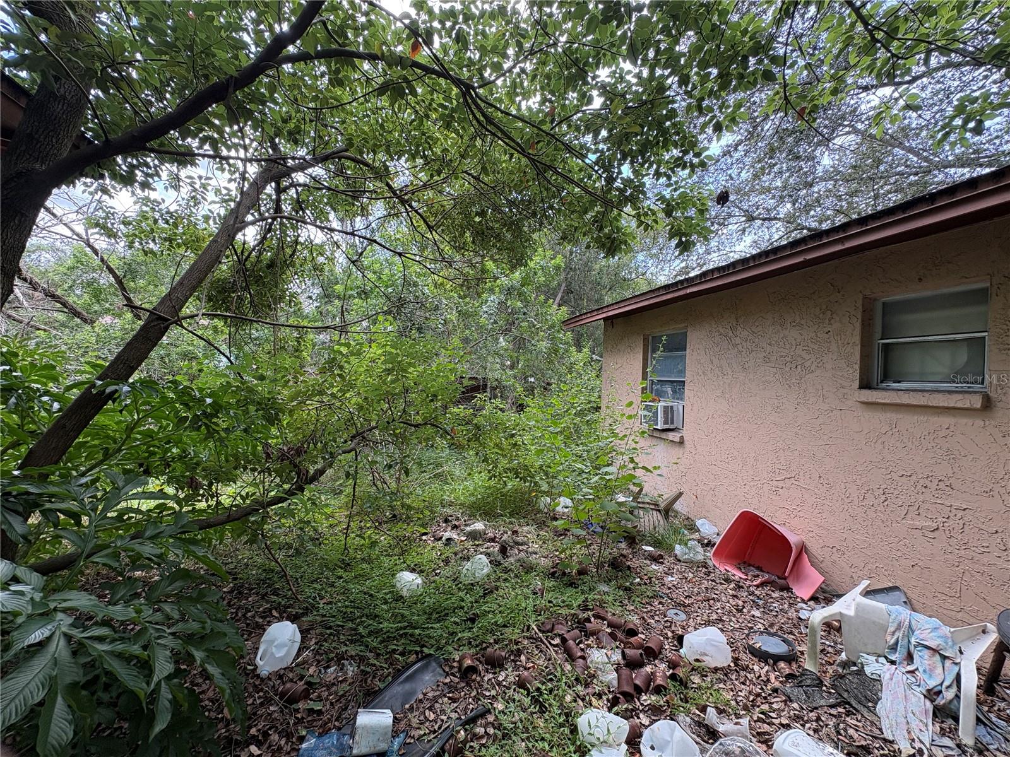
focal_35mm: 14
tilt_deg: -0.3
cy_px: 378
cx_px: 505
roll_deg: -1.0
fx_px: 408
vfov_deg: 85.7
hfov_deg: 102.1
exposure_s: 1/132
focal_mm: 2.22
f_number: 2.2
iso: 64
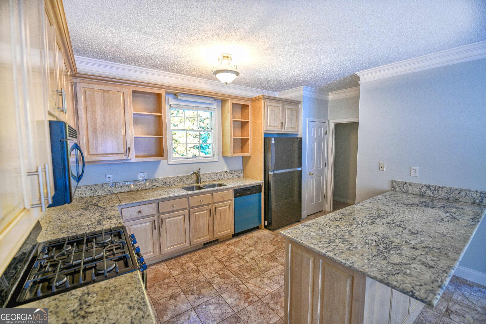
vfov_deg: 77.3
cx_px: 243
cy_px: 162
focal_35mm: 15
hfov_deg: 100.4
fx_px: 202
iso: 450
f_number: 4
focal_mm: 15
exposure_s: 1/15
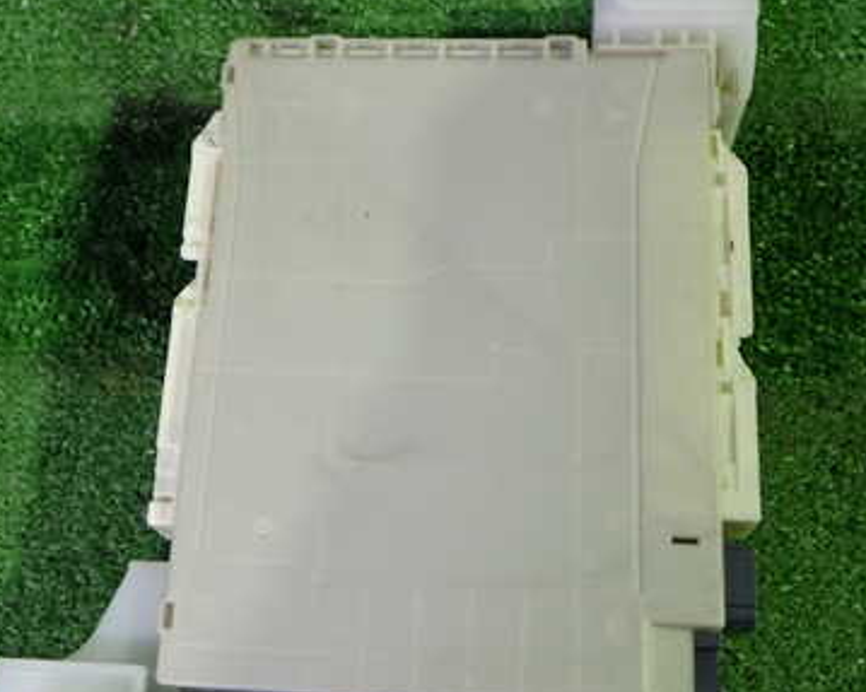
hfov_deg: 37.9
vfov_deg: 30.8
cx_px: 359
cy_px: 359
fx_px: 1256
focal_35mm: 49
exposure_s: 1/30
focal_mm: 5.4
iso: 250
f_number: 2.3
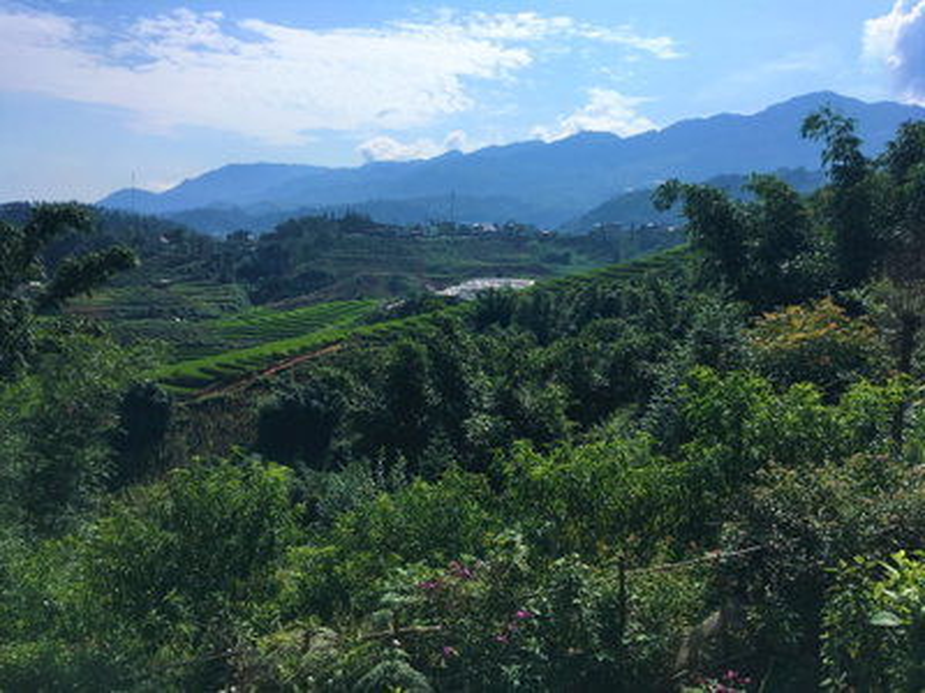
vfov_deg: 48.2
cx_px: 462
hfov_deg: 61.7
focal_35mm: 29
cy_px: 346
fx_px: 775
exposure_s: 1/3344
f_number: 2.2
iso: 25
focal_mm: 4.15
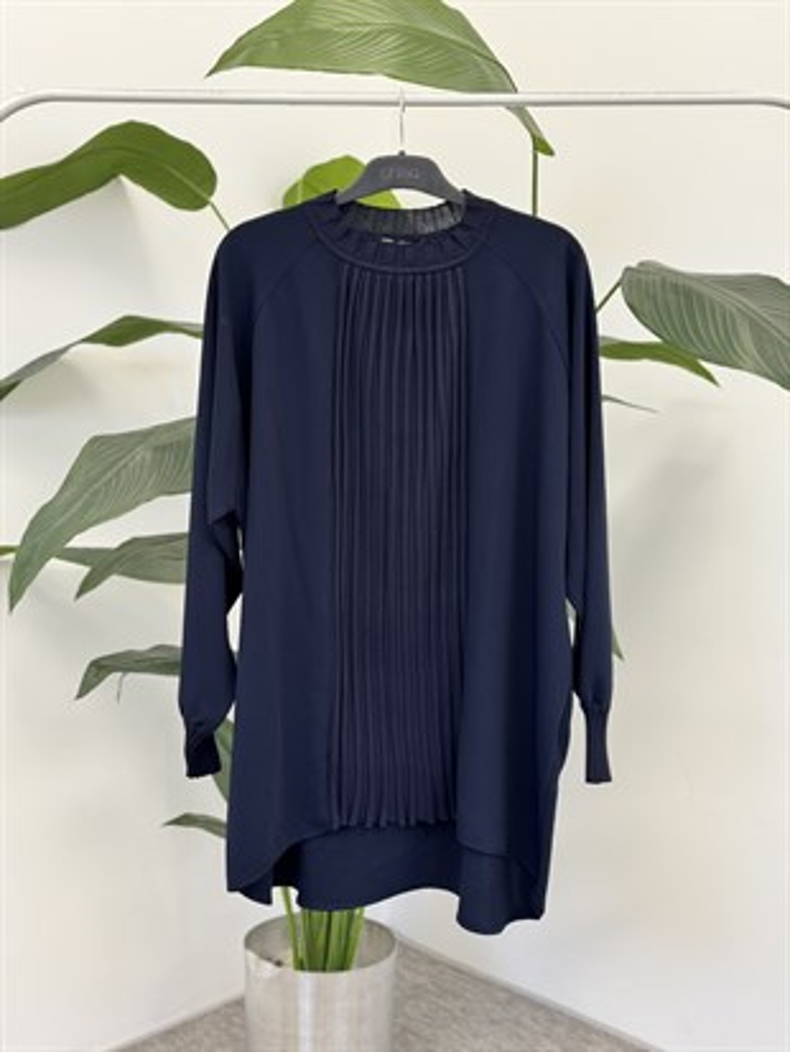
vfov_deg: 39.6
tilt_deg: -7.2
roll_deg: -0.2
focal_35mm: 48
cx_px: 395
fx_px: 1460
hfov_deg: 30.3
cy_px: 526
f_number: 1.78
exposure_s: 1/100
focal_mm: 6.76
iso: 64
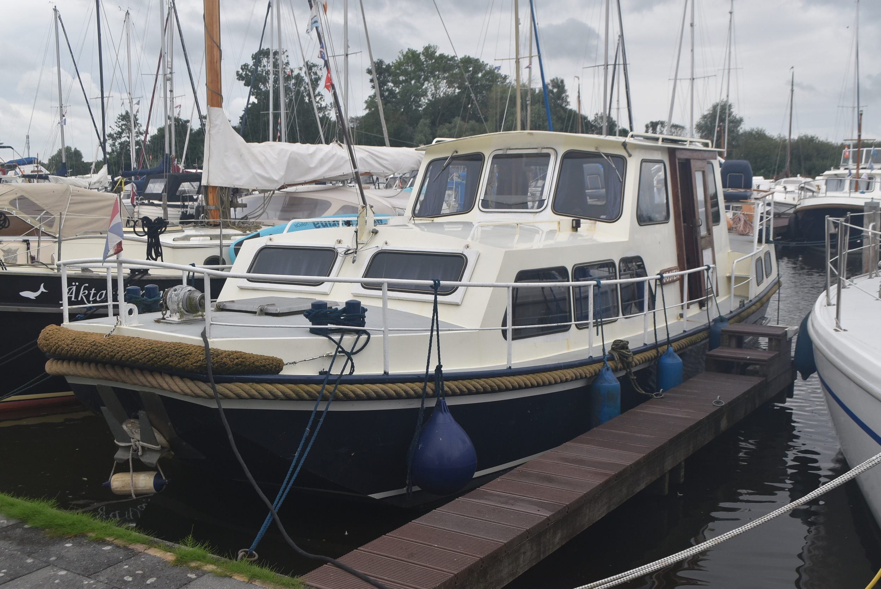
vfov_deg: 34.3
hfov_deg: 49.5
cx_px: 440
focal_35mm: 39
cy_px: 294
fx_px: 955
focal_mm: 26
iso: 320
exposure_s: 1/250
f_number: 8
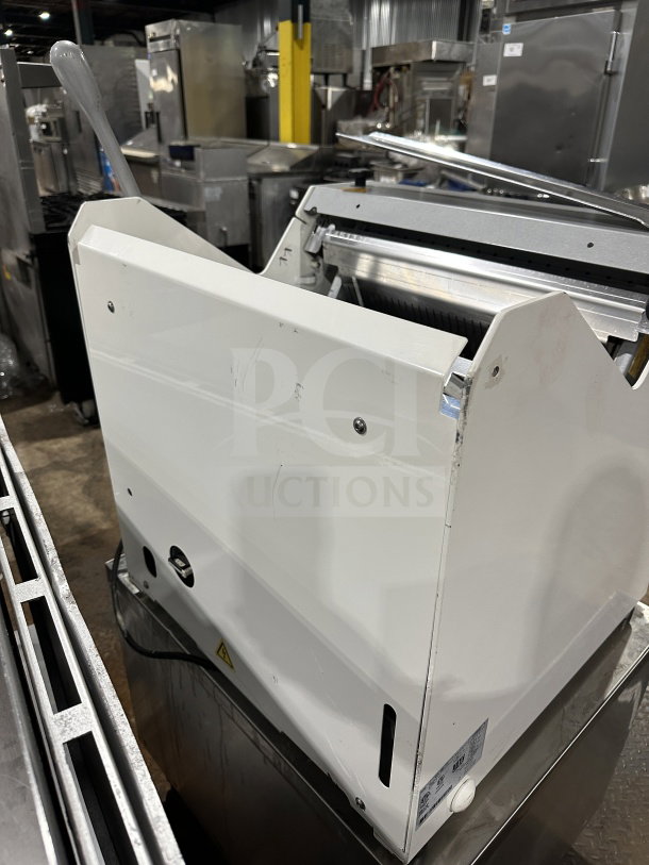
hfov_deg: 56.8
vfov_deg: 71.6
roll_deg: -3.8
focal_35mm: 24
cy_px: 432
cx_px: 324
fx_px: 600
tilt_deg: -26.6
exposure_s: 1/121
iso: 200
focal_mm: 6.86
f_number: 1.78
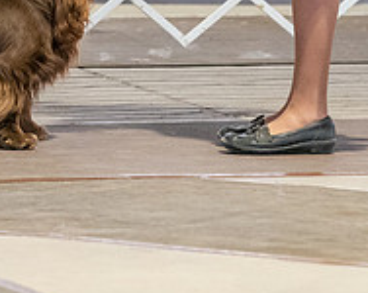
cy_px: -100
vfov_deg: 2.4
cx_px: 71
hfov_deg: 3.1
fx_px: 6865
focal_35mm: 631
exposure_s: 1/250
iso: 6400
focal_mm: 187
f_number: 3.5
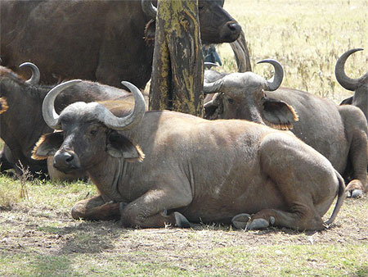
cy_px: 138
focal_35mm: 449
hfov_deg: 4.4
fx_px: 4776
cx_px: 184
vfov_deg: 3.3
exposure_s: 1/400
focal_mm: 73.7
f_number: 4
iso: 200
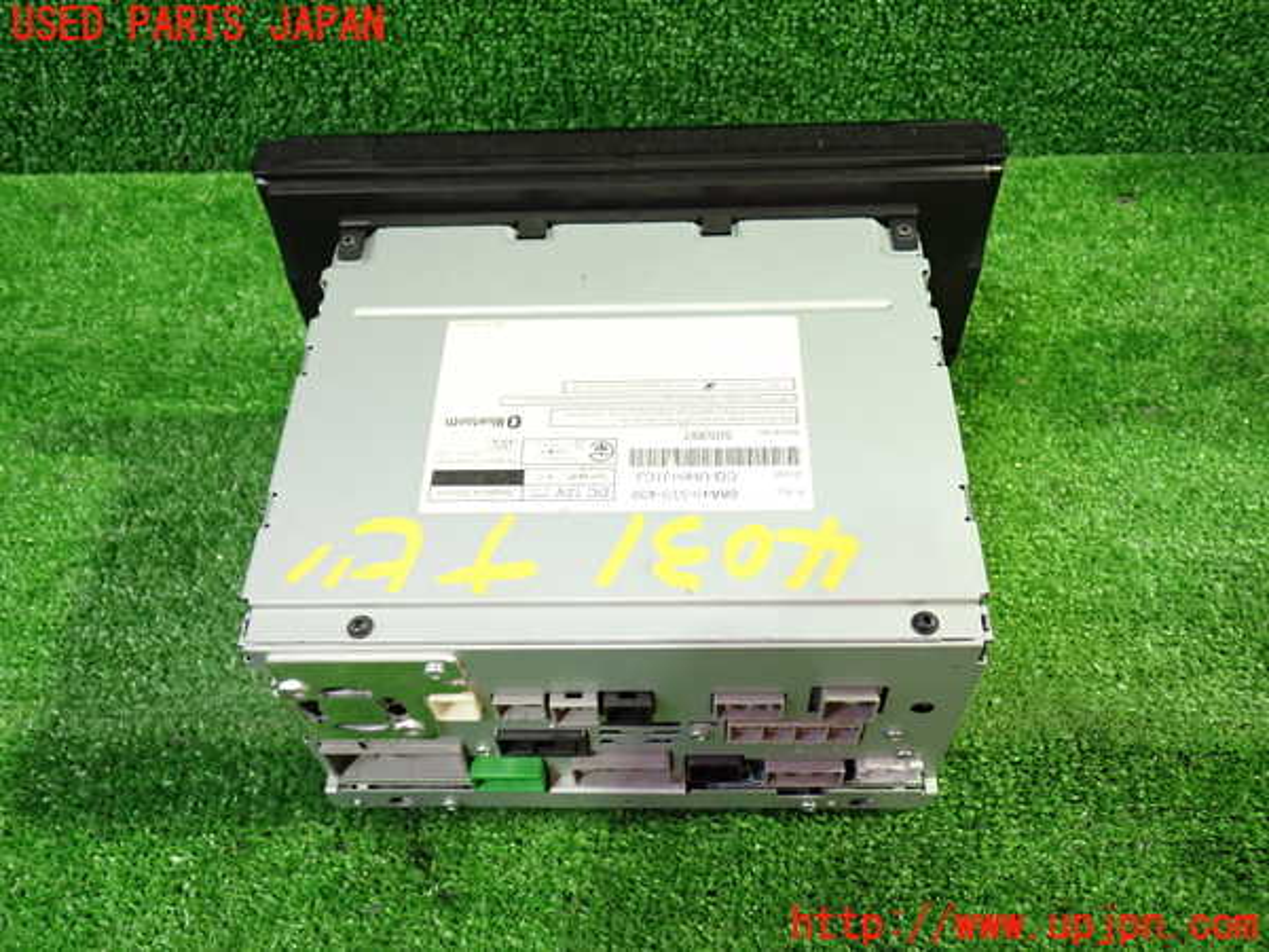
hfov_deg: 60.0
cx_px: 634
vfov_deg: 46.8
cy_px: 476
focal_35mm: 30
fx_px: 1100
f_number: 2.3
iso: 500
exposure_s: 1/30
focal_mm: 5.4
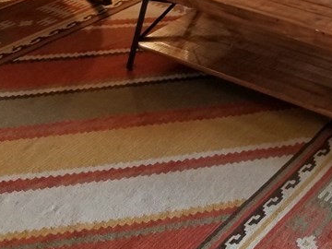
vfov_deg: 18.2
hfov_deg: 25.3
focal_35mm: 74
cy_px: -99
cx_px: 314
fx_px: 710
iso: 160
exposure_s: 1/40
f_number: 1.7
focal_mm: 4.25
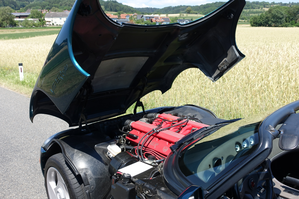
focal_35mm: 34
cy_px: 100
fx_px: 282
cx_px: 150
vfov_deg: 38.9
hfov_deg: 55.8
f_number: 4
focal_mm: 12.64
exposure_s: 1/500
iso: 125
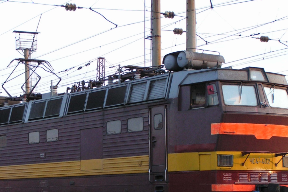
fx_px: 816
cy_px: 127
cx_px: 118
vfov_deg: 13.4
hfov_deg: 20.0
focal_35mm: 102
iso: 100
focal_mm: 12.1
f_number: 3.5
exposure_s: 1/250
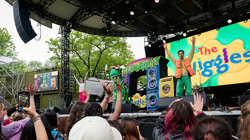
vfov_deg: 40.0
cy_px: 82
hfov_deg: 66.1
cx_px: 124
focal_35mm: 29
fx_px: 192
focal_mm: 27
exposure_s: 1/1000
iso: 2000
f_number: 4.5
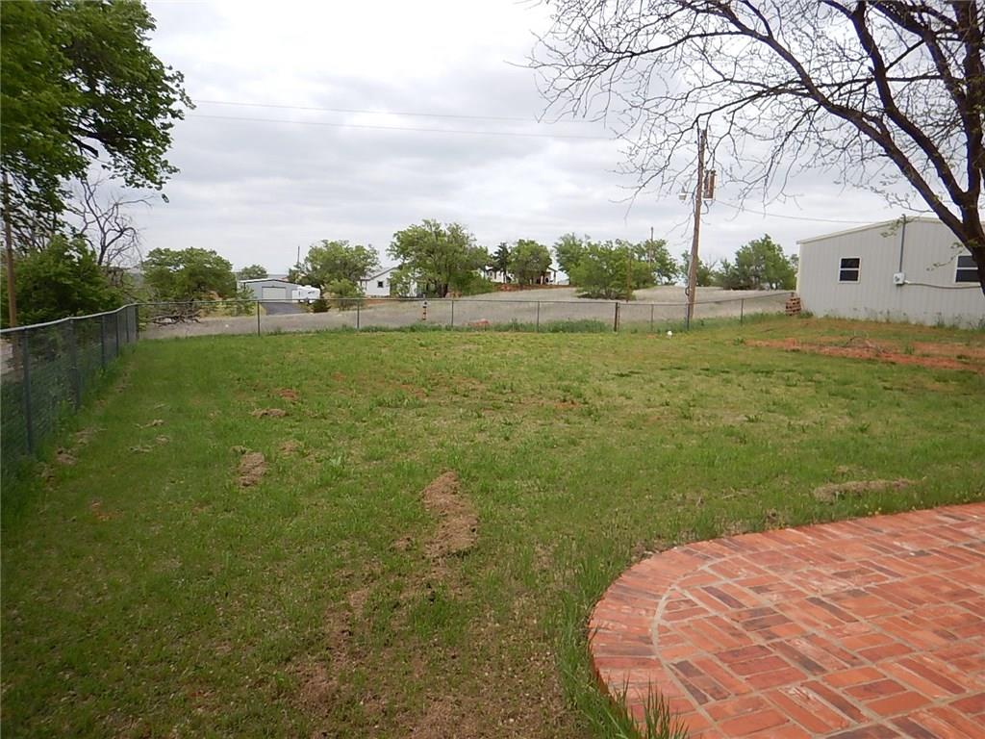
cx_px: 492
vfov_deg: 56.8
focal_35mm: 24
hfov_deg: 71.6
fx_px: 683
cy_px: 370
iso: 125
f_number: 2.8
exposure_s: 1/1250
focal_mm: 4.3
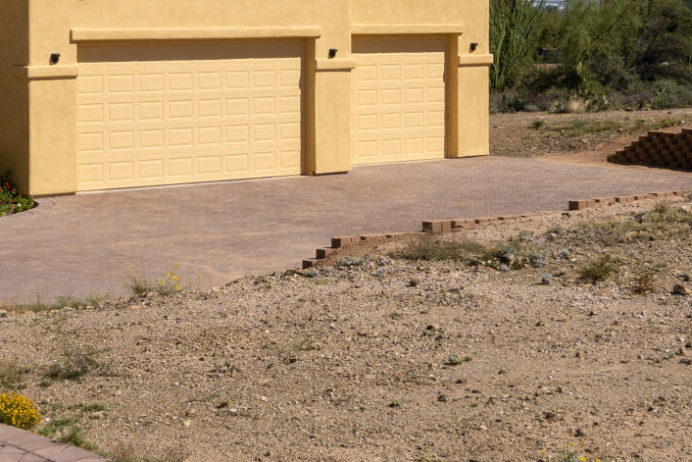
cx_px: 158
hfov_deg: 23.1
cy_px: 32
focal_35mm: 87
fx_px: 1675
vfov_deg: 15.5
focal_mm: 20.5
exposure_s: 1/320
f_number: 10
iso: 100
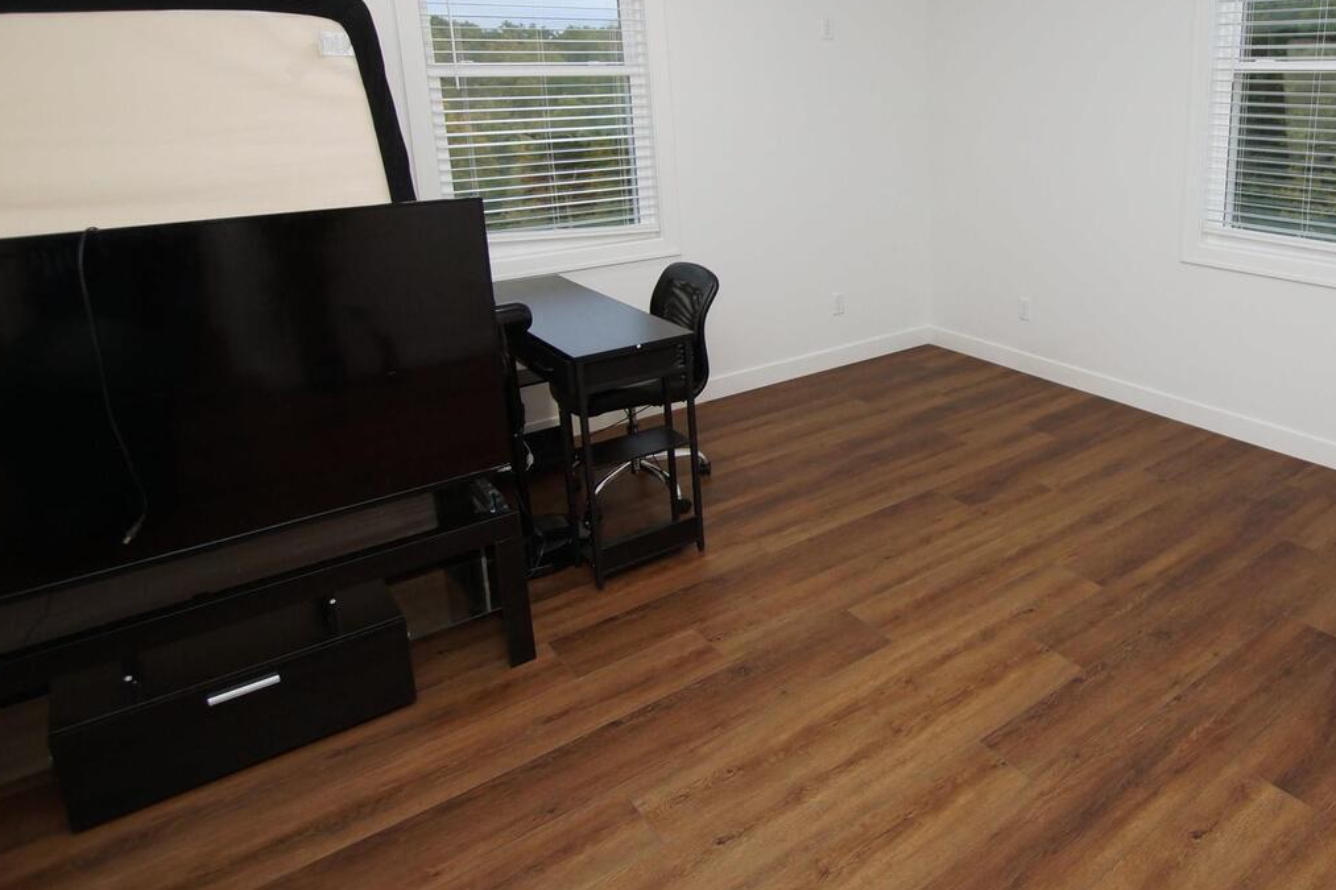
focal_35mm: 24
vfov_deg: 52.1
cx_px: 926
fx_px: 890
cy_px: 298
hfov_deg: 70.8
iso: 400
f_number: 4
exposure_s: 1/60
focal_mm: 10
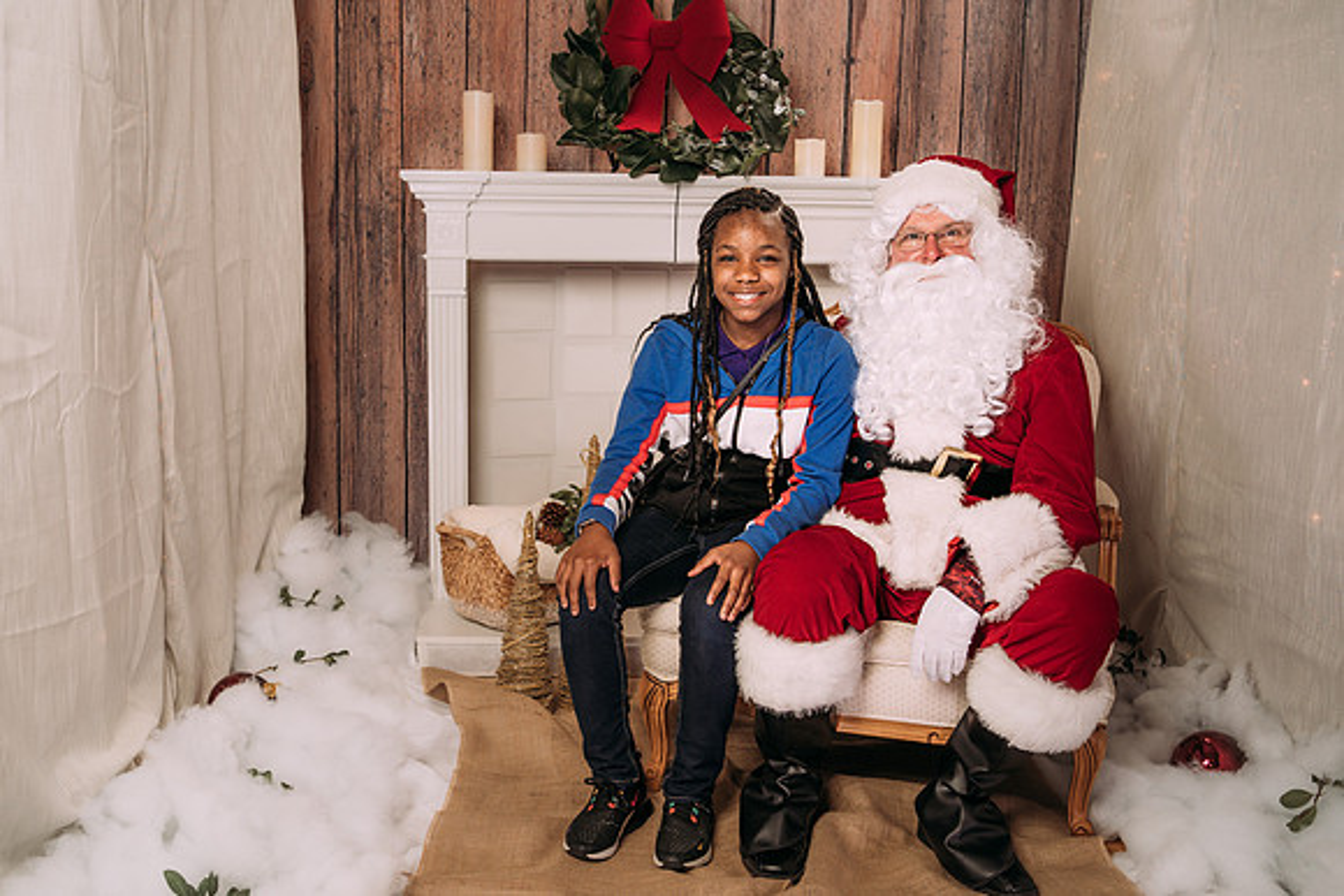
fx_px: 1475
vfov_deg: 33.8
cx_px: 605
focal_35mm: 39
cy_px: 470
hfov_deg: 48.9
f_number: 5
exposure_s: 1/100
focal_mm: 35
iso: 100
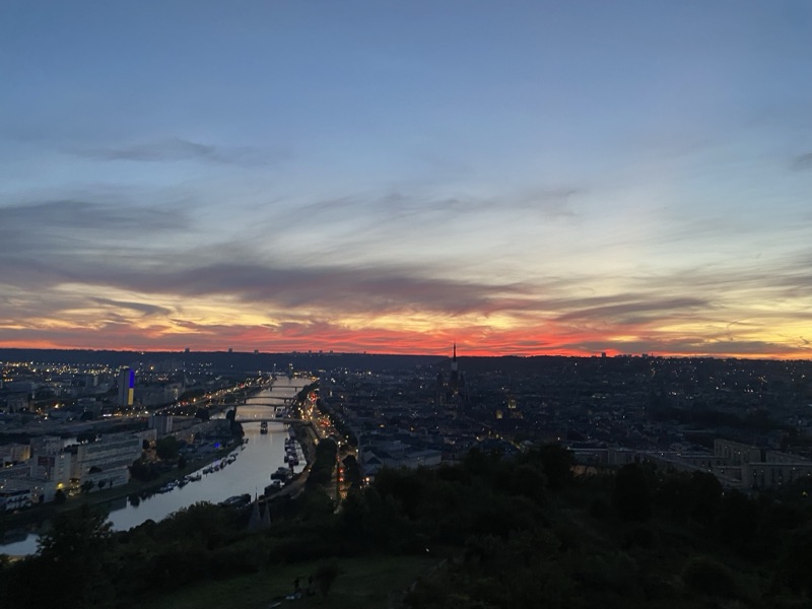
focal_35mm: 26
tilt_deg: +4.8
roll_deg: -0.1
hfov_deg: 67.3
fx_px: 610
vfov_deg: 53.1
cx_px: 406
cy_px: 304
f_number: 1.8
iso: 250
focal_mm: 4.25
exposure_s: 1/60
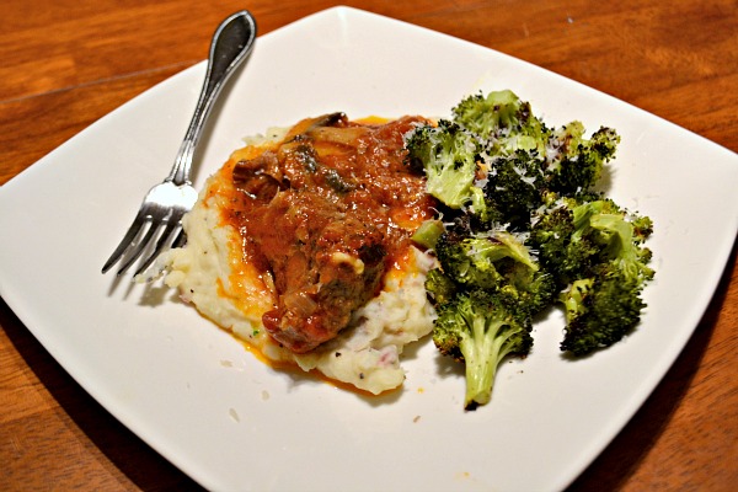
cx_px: 369
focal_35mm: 36
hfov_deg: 53.1
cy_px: 246
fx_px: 738
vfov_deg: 36.9
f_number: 4
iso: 720
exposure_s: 1/15
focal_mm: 24
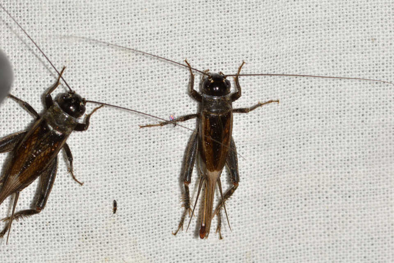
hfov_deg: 13.7
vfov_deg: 9.1
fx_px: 1642
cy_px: 132
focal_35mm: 150
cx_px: 197
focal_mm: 100
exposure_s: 1/200
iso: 100
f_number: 20
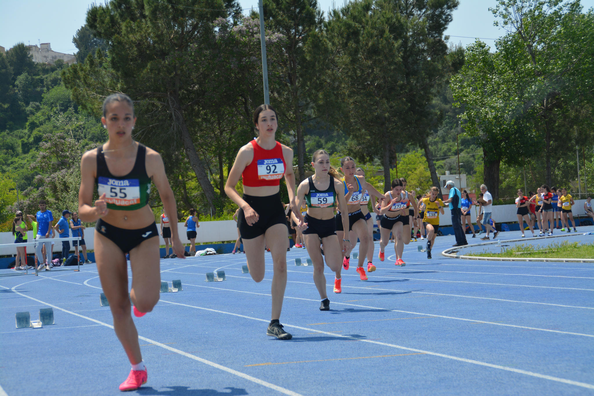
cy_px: 198
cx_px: 297
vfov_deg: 11.4
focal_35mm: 120
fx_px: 1980
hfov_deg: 17.1
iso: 400
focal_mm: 80
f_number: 6.3
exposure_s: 1/1600
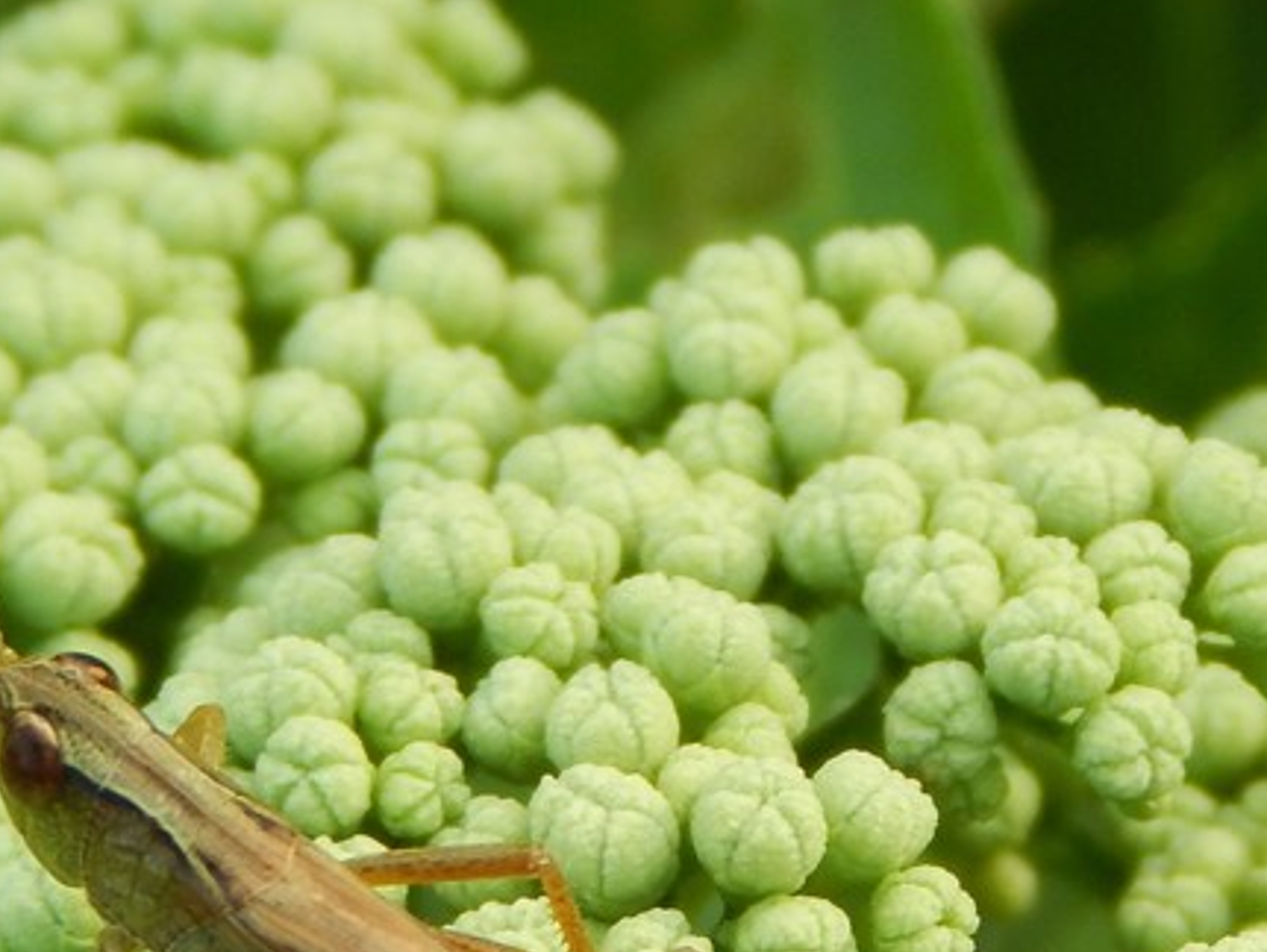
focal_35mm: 360
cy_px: 811
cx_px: 322
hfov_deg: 5.5
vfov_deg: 4.1
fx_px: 13188
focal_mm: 32.8
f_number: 5.3
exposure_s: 1/100
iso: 125
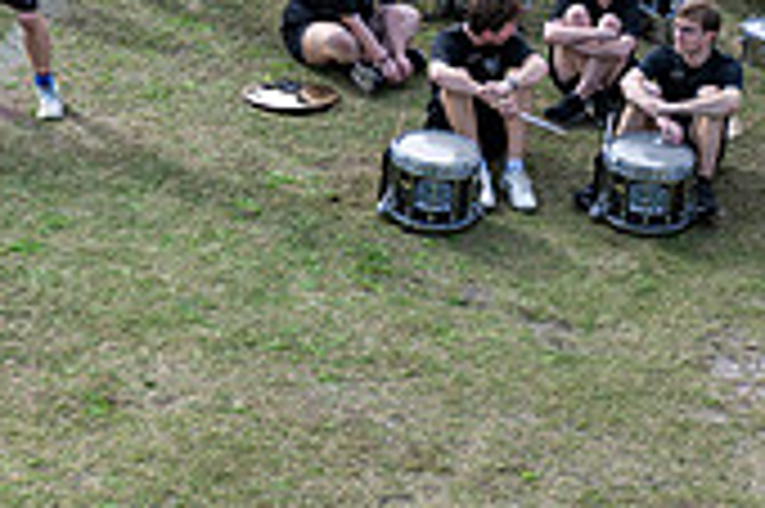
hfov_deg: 13.5
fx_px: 3121
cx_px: -198
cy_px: -335
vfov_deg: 9.0
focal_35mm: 147
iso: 125
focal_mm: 43
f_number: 2.8
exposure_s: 1/1250
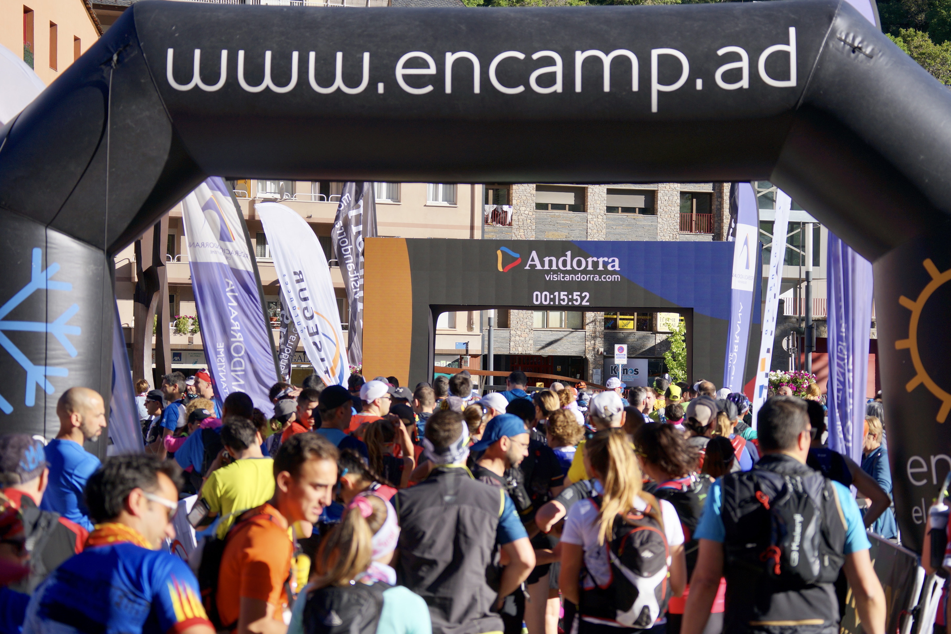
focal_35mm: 70
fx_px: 1849
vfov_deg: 19.5
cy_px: 317
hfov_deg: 28.8
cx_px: 476
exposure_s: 1/500
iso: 100
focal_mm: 70
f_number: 5
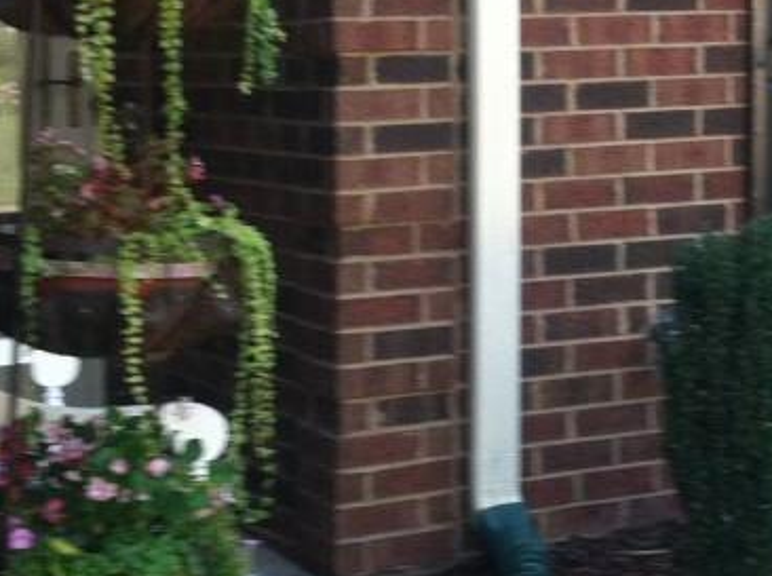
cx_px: 875
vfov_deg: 11.9
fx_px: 2760
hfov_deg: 15.5
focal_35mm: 124
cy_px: 186
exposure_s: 1/120
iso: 80
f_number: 2.8
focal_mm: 3.85
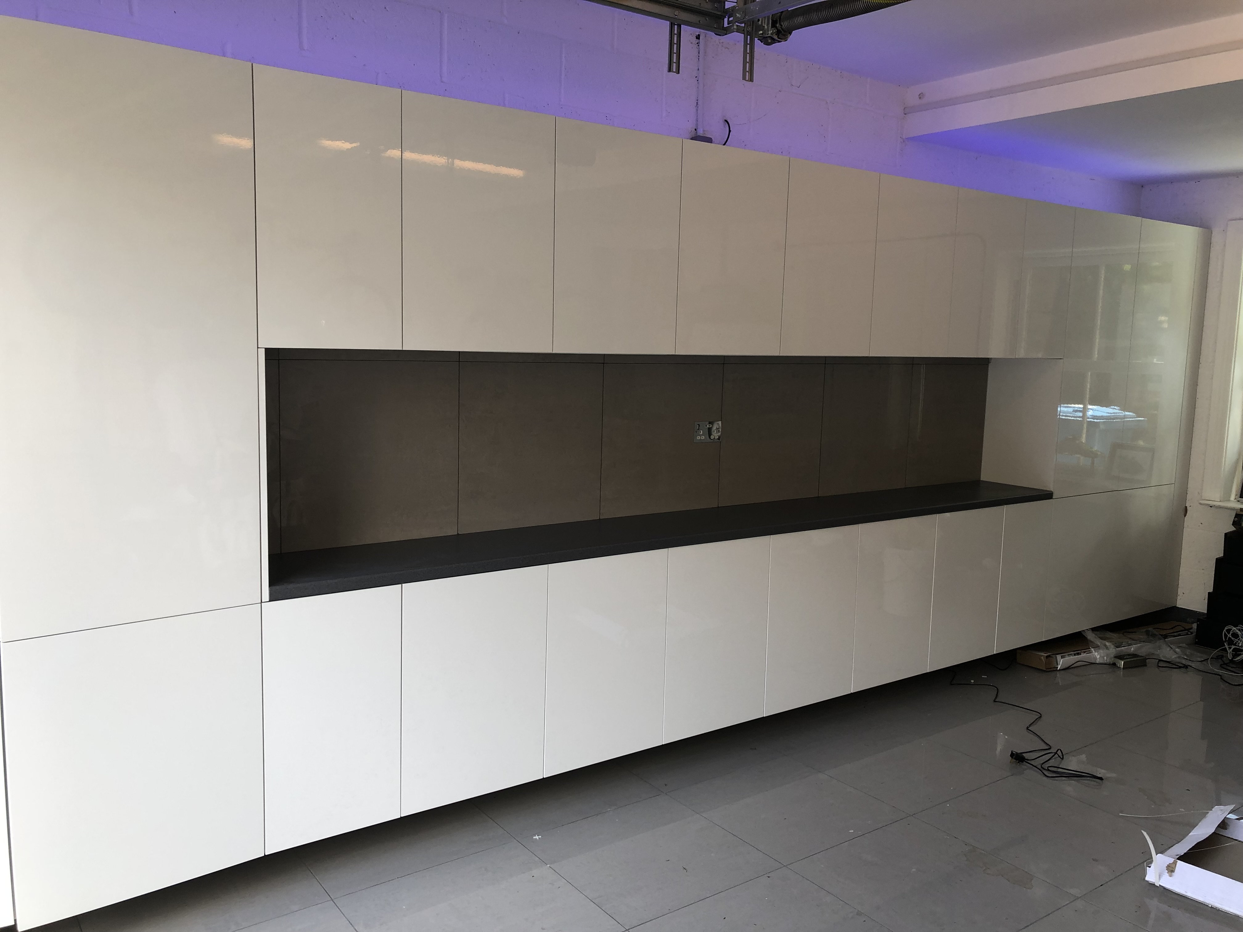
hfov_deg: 63.4
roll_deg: -1.6
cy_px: 466
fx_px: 1005
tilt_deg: -6.9
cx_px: 622
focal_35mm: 28
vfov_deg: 49.7
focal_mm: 4
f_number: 1.8
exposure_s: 1/100
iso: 32
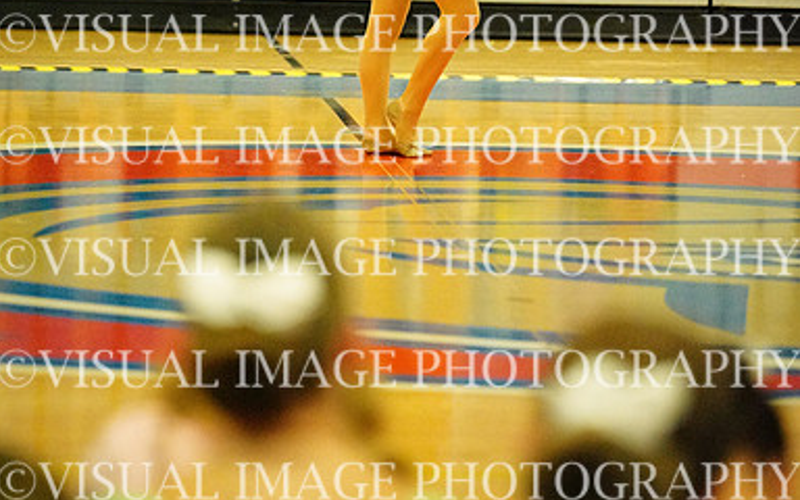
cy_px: -23
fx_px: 5036
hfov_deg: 9.1
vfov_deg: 5.7
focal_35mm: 231
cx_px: 399
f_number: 2.8
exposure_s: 1/1600
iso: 25600
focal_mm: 150
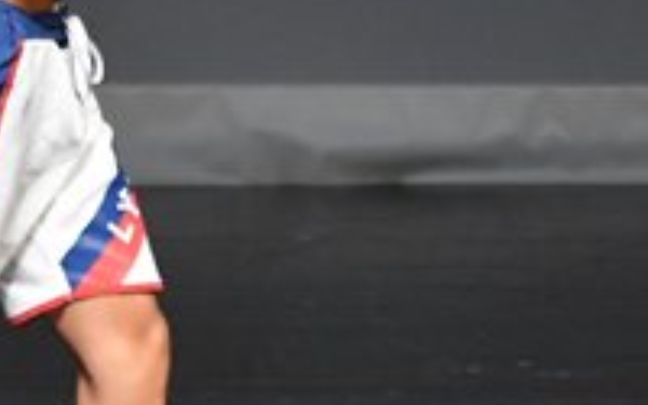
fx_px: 24106
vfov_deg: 1.0
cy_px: 65
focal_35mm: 1365
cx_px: 89
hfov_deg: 1.5
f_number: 5.6
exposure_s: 1/400
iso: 2800
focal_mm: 230
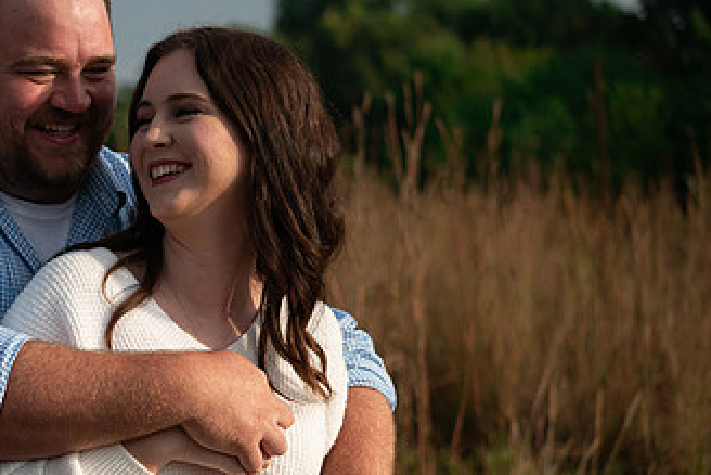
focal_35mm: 106
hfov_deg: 19.0
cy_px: 305
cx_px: 117
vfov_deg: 12.9
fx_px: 2094
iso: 100
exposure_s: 1/1250
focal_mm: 60
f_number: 3.5
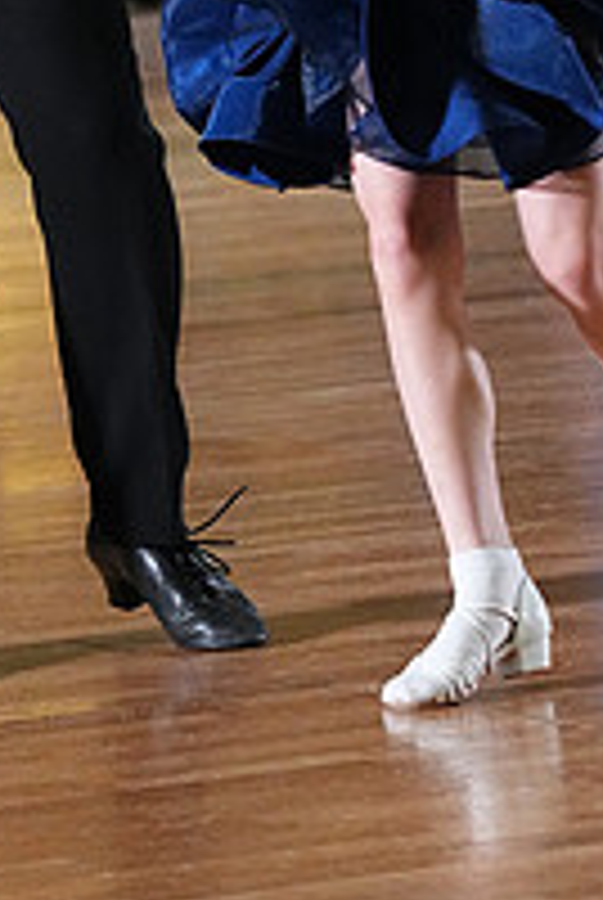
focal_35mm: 304
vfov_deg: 6.7
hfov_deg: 4.5
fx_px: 7611
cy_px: -189
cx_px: 227
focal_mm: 105
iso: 8000
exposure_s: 1/400
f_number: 5.6
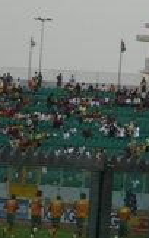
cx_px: 175
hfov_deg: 4.8
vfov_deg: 7.7
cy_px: 86
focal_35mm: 273
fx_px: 1772
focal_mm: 17.4
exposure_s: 1/400
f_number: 5
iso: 100
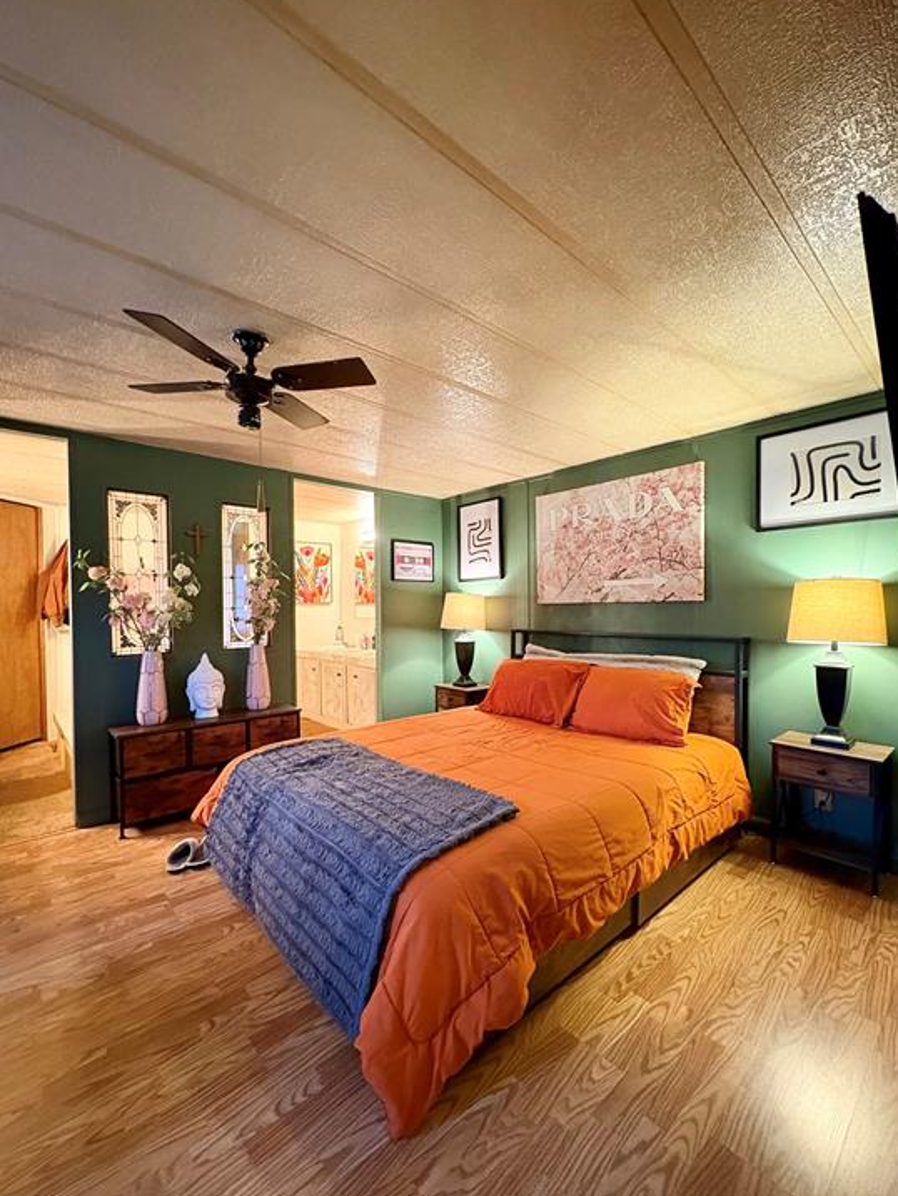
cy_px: 619
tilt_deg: -0.6
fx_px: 519
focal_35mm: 15
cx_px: 454
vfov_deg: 98.1
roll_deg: +0.5
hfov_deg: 81.8
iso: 1000
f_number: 2.2
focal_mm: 2.22
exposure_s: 1/30
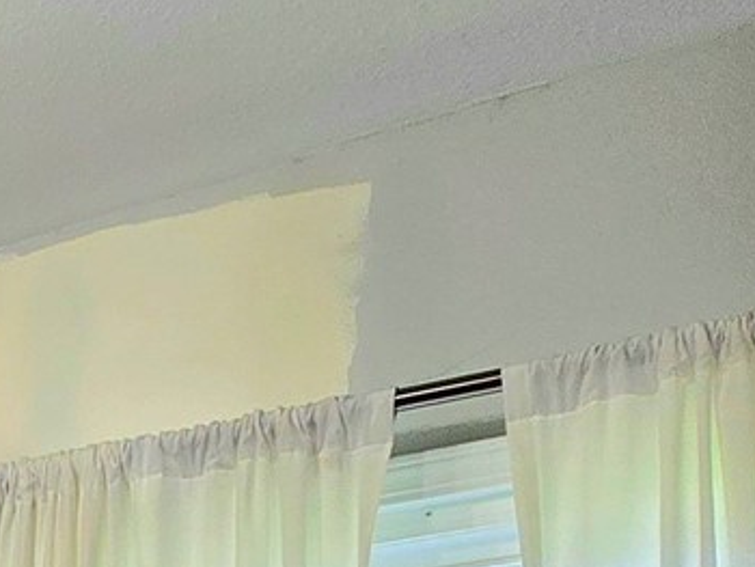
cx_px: -649
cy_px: 1031
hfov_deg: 18.9
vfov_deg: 16.2
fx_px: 1659
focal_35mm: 76
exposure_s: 1/120
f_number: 2.2
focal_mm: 2.2
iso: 100
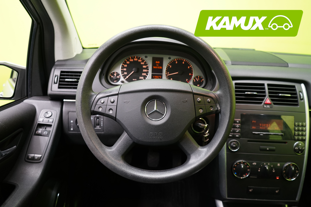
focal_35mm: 29
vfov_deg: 45.0
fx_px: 251
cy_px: 104
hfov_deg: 63.7
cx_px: 156
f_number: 5
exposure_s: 1/20
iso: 1250
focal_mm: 29
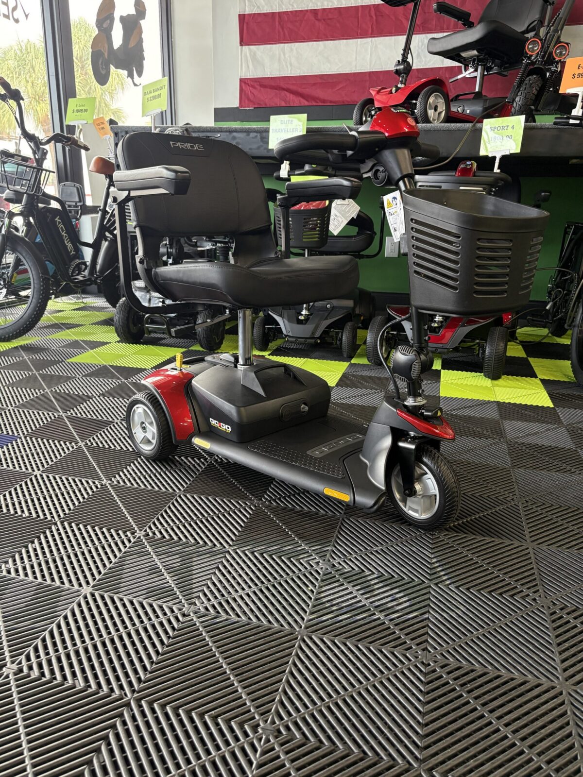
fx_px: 584
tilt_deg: -16.4
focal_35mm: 26
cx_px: 292
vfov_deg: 67.3
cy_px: 388
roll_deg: -0.9
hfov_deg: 53.1
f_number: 1.6
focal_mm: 5.96
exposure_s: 1/60
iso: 160
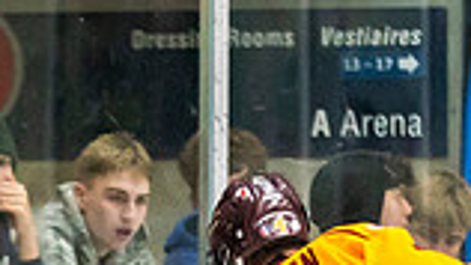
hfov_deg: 3.1
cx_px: -281
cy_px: 638
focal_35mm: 705
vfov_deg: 1.7
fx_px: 8808
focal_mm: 120
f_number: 2.8
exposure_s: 1/640
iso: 3200
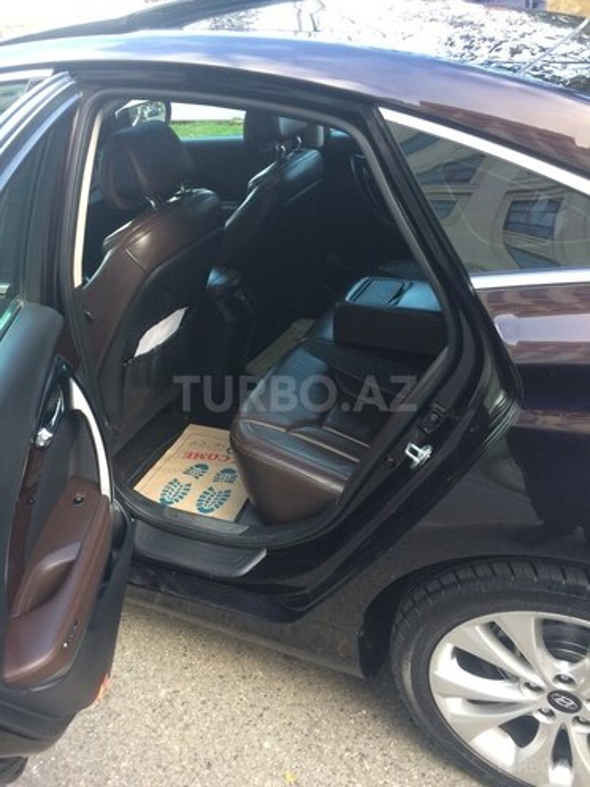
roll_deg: +5.4
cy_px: 394
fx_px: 659
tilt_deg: -33.8
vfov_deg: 61.7
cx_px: 295
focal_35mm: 29
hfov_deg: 48.2
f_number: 2.2
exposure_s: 1/33
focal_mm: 4.15
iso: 32
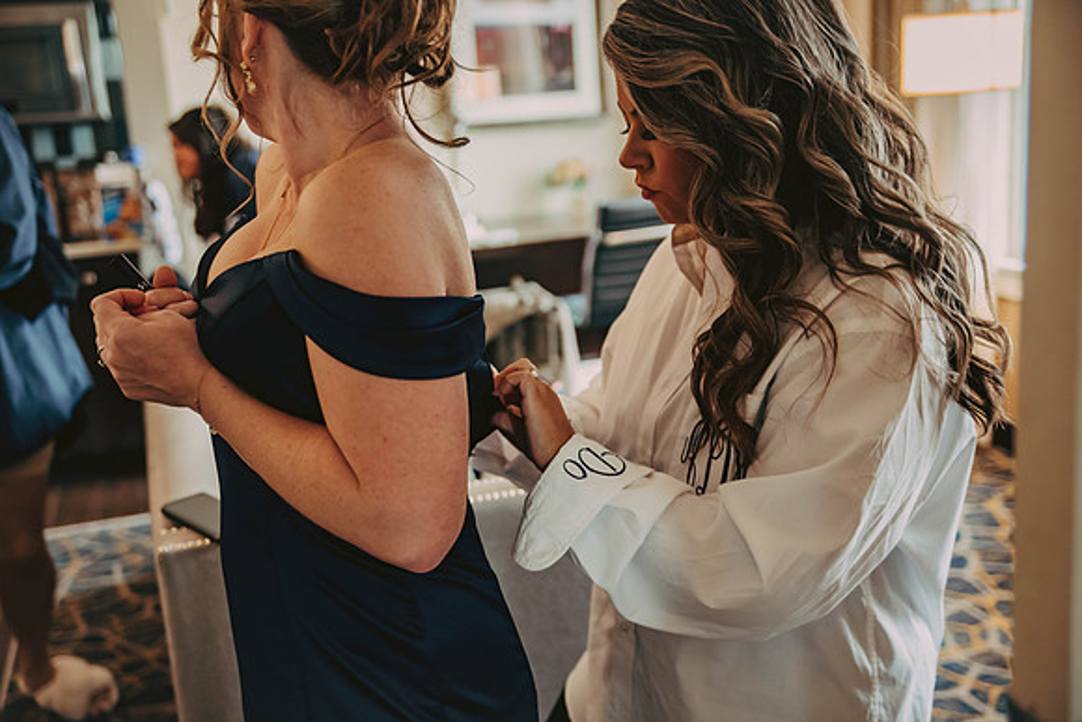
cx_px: 541
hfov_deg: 44.5
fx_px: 1323
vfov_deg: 30.5
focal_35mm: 44
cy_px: 361
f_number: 2.8
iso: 800
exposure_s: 1/100
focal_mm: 44
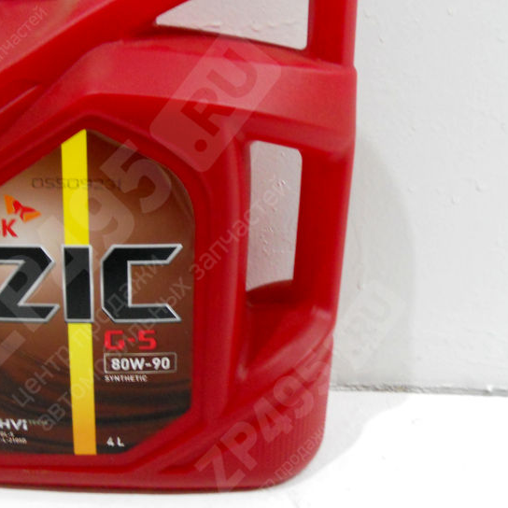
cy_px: 223
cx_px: 120
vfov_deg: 32.8
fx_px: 863
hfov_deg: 32.1
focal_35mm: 52
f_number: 3.5
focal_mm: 5.8
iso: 320
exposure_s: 1/30
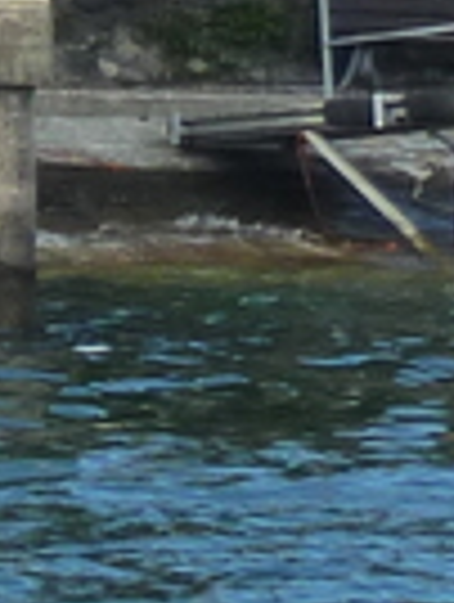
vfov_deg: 4.5
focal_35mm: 429
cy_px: -846
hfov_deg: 3.2
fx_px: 7478
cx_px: -2185
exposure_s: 1/400
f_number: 4
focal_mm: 7.9
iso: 125
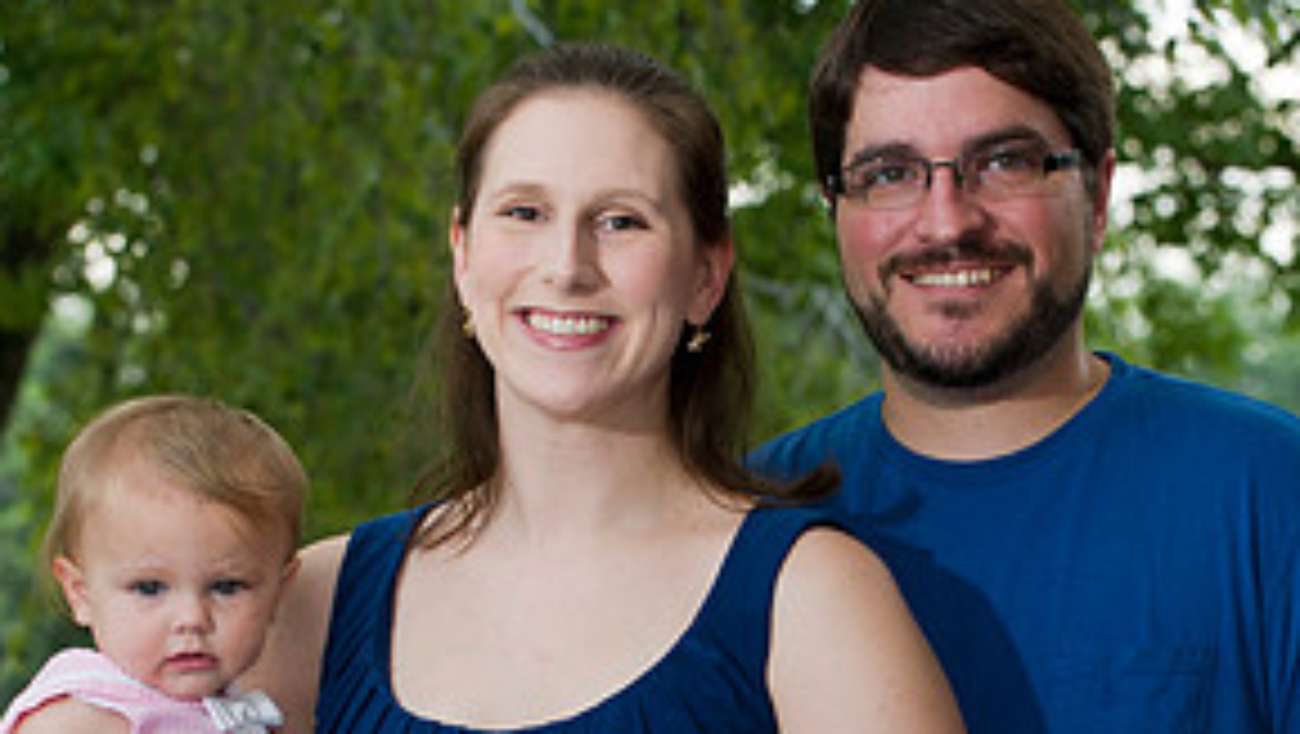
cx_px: 706
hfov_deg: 11.4
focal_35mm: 189
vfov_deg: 6.4
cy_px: 698
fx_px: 6519
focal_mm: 90
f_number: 5
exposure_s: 1/160
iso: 400
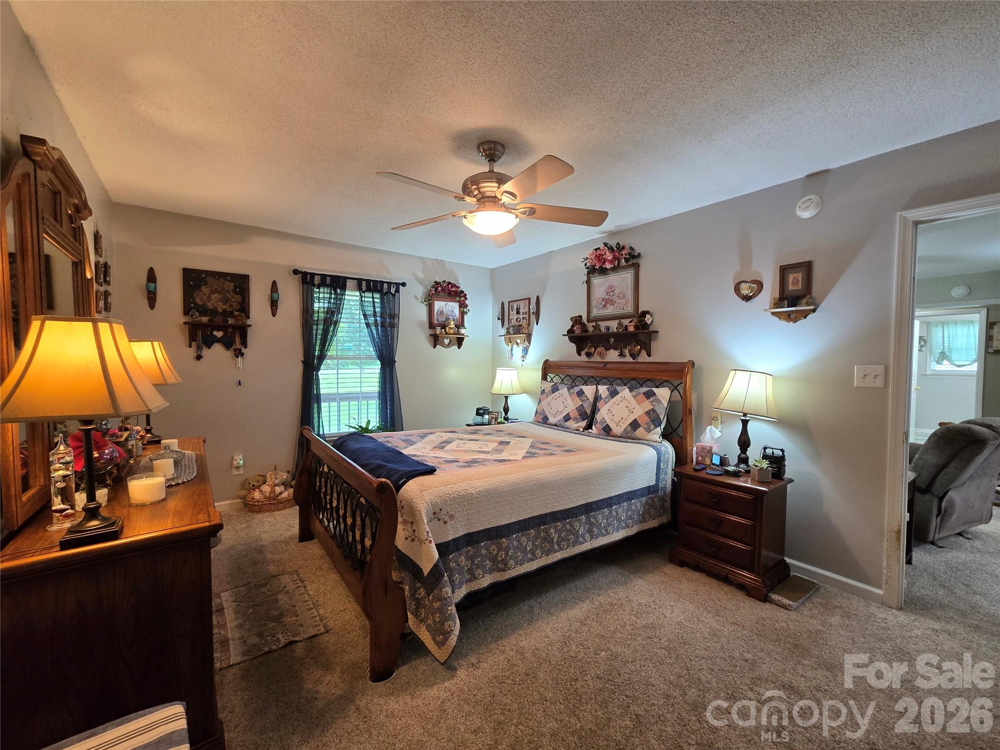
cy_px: 375
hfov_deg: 106.2
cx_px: 500
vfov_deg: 89.9
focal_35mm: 13
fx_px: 376
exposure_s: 1/60
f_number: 2.2
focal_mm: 2.2
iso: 250
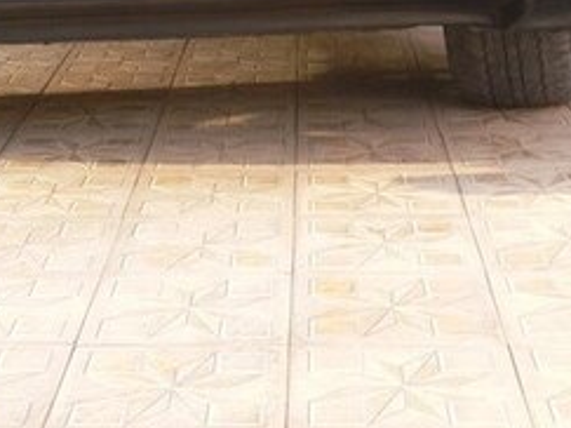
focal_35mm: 95
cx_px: 219
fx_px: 1566
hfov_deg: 20.6
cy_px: -119
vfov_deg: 14.9
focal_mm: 5.8
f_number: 2.8
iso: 100
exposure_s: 1/100
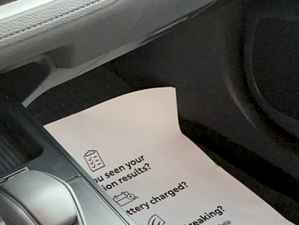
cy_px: 207
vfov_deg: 23.7
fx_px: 518
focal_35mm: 60
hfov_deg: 31.4
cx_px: 61
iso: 250
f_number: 1.8
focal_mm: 3
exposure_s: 1/100
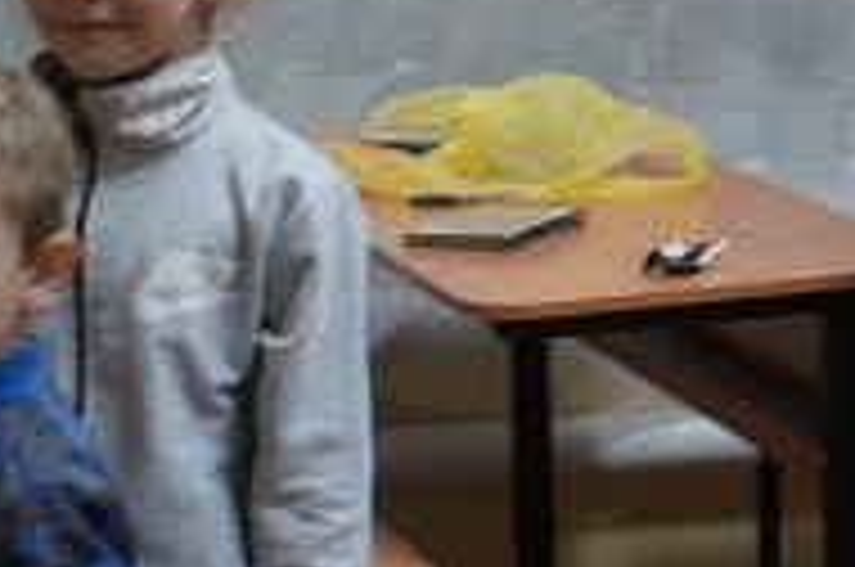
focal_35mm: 160
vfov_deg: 8.4
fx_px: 3794
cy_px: -212
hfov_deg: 12.8
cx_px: 292
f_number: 4.5
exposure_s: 1/160
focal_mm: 30
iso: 2500
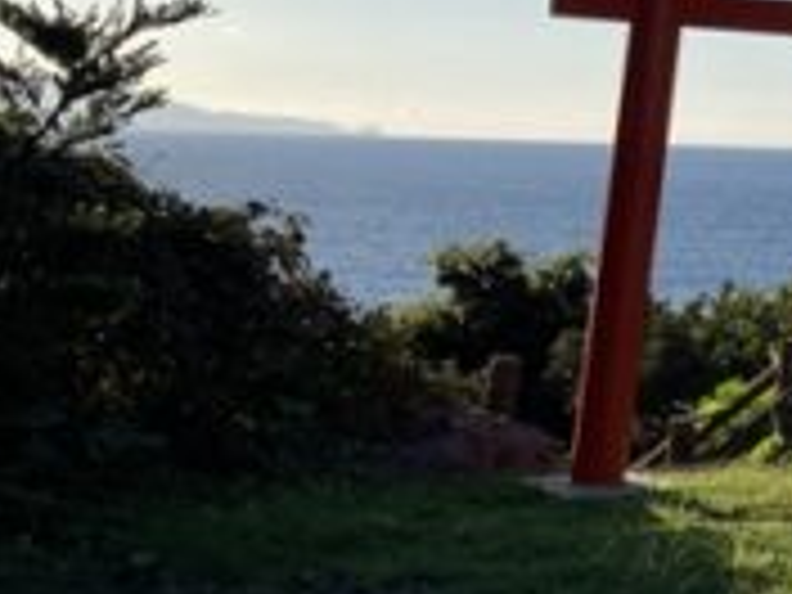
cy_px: 72
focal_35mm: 85
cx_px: 1123
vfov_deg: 17.1
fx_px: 1945
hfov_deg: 20.3
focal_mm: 3.99
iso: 20
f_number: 1.8
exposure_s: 1/3003
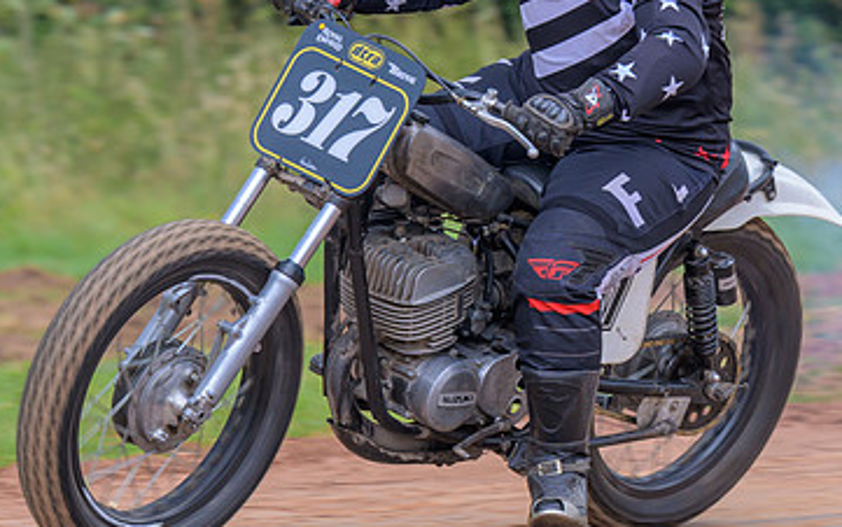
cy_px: 78
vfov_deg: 3.2
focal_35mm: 416
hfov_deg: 5.0
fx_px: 9551
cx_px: 408
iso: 250
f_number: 4
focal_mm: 130
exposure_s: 1/400
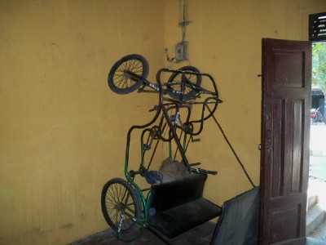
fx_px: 330
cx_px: 163
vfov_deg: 40.7
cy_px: 122
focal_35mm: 35
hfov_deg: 52.6
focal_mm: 6.3
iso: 400
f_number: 3.1
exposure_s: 1/60
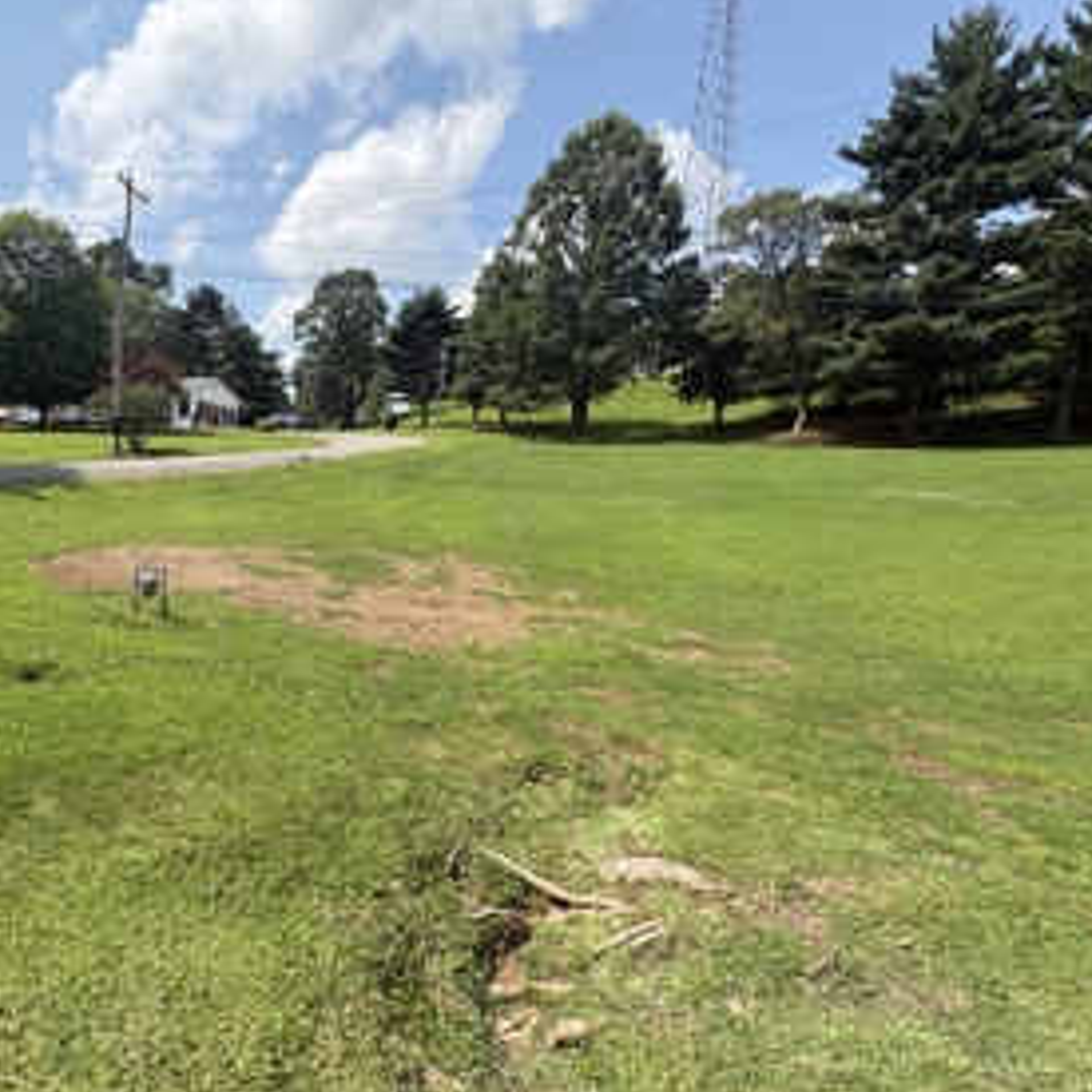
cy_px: 556
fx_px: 642
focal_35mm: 18
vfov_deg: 80.7
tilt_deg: -5.3
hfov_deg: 78.5
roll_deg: +0.7
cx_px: 377
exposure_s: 1/1110
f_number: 2.2
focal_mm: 2.22
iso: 50
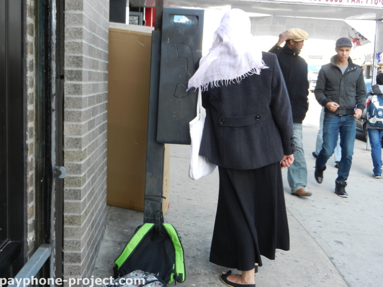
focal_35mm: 45
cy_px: 144
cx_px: 192
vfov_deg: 32.2
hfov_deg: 42.1
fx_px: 498
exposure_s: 1/100
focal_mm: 8.2
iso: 160
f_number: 4.2
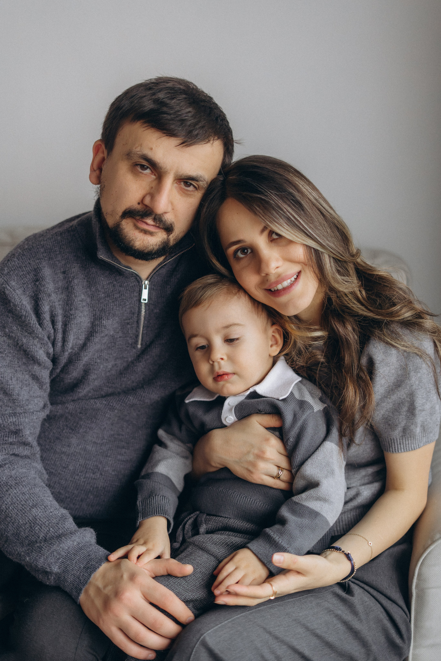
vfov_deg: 39.6
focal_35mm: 50
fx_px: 919
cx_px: 220
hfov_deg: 27.0
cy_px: 330
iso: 2000
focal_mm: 50
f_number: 1.8
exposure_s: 1/800
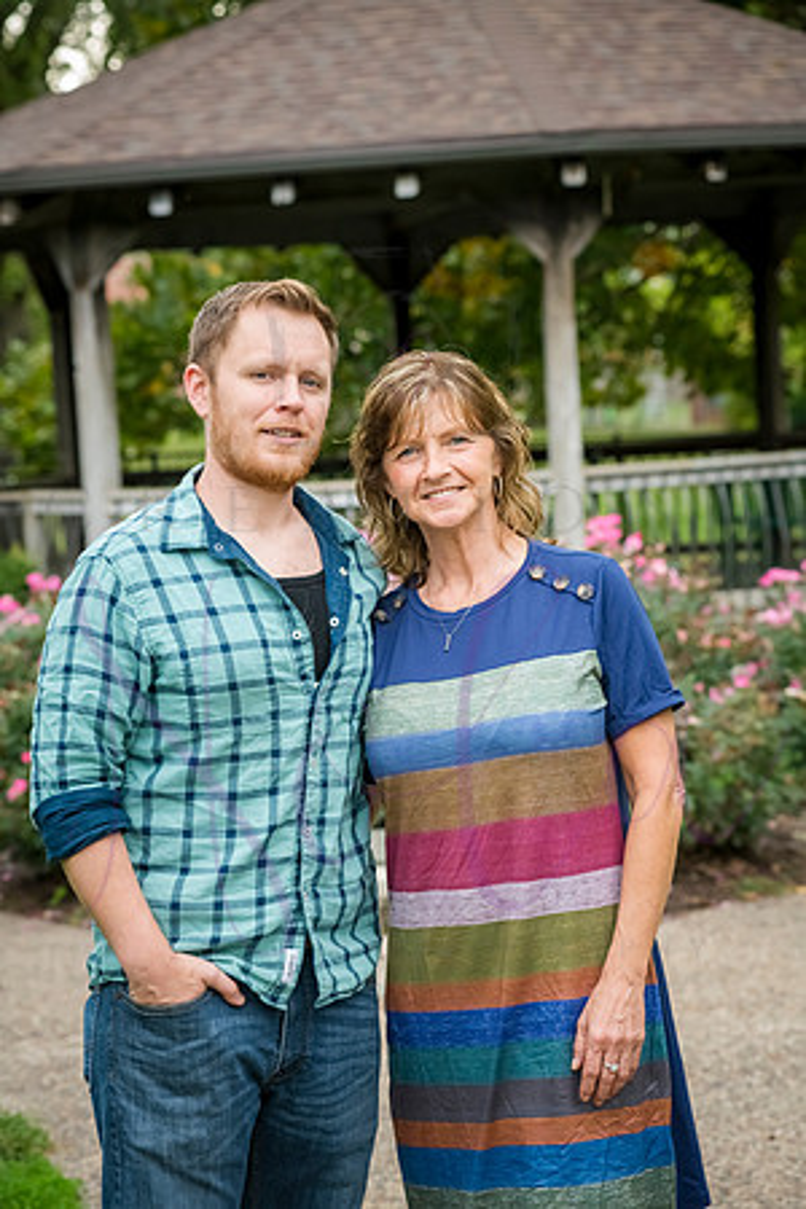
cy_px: 604
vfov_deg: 19.5
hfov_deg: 13.0
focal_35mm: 105
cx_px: 403
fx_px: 3526
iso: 1250
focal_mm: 105
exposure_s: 1/250
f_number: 6.3
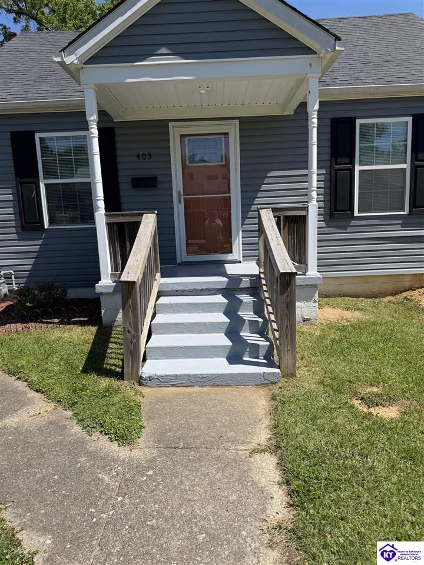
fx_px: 392
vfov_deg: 71.6
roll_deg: +2.1
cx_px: 212
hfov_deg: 56.8
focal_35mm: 24
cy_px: 282
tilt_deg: -11.2
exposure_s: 1/4975
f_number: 1.78
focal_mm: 6.76
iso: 80
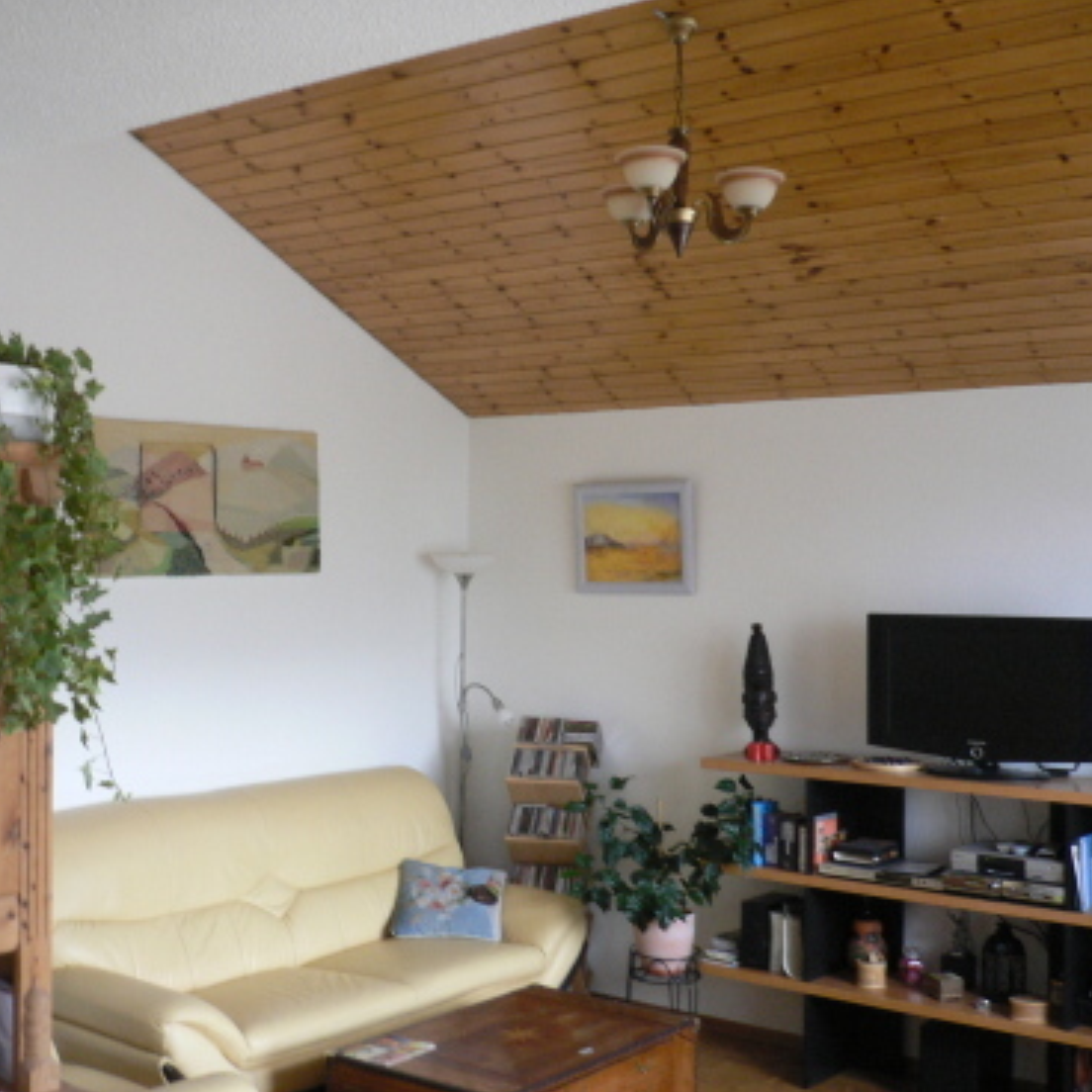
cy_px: 545
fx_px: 1499
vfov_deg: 40.0
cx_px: 463
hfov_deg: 39.9
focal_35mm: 42
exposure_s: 1/25
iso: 200
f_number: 2.8
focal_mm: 5.8
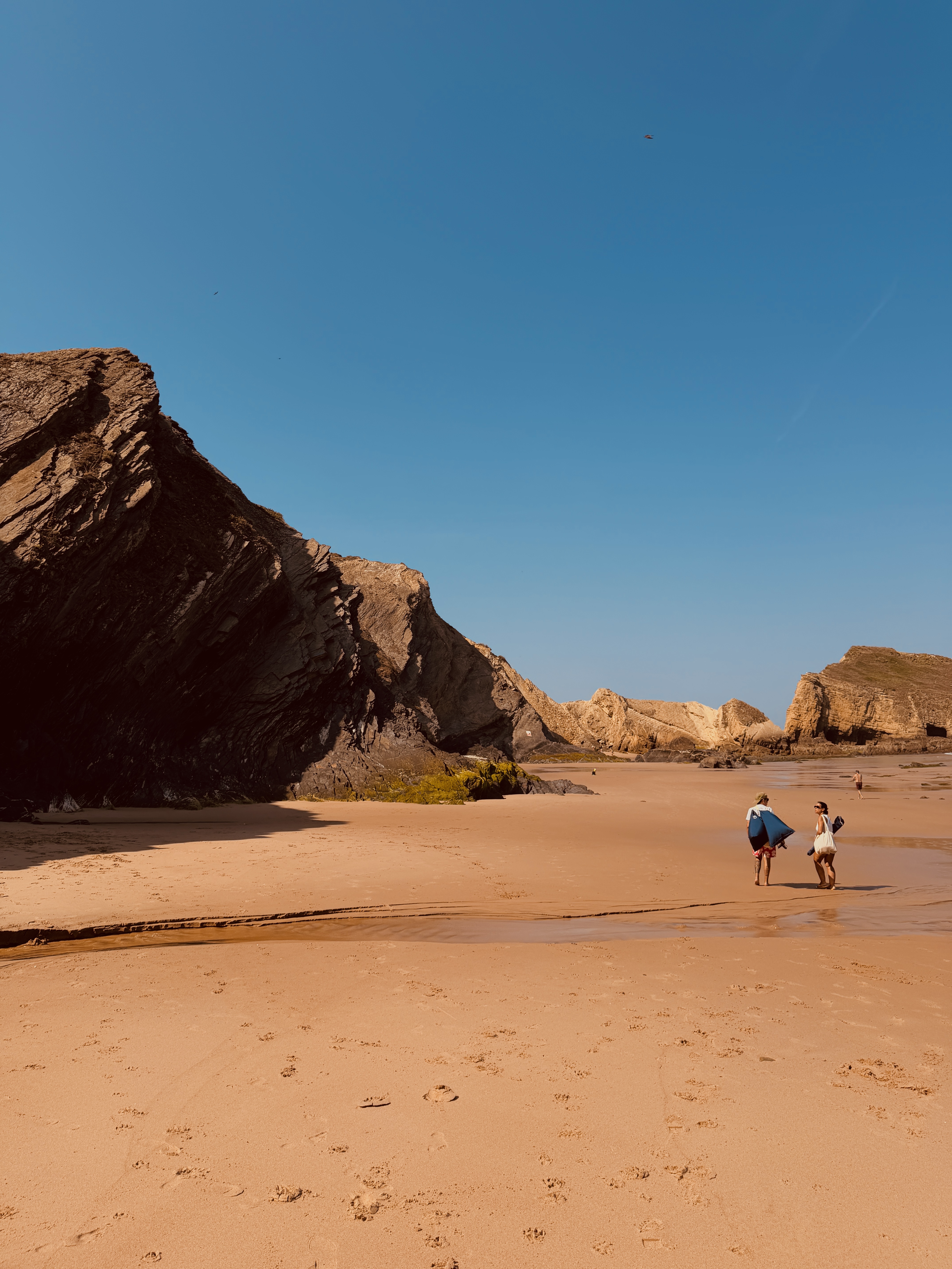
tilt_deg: +7.7
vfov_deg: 71.6
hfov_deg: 56.8
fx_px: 880
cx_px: 476
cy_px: 634
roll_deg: +2.8
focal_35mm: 24
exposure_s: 1/6173
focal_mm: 6.76
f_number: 1.78
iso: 80
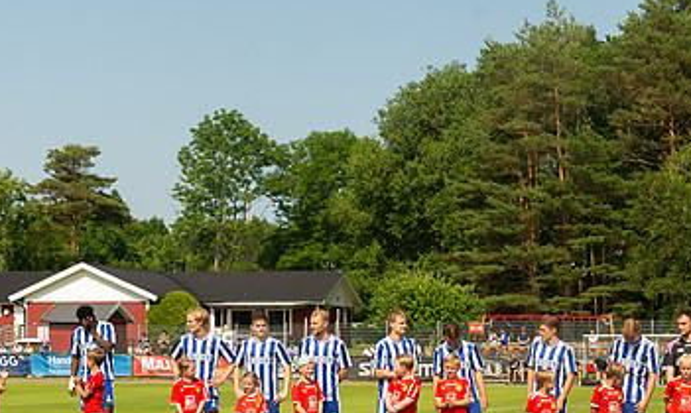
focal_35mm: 92
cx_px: 440
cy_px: 419
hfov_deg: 22.8
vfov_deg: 13.6
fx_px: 1712
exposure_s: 1/1000
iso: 250
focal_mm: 46
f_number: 5.6
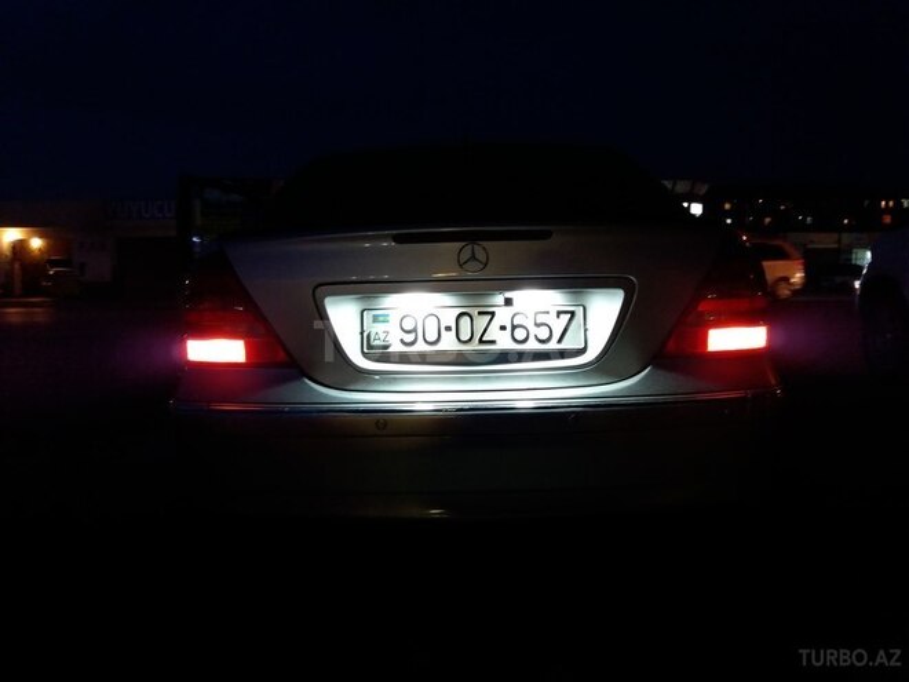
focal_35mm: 28
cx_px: 454
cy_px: 341
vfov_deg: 49.7
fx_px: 735
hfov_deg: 63.4
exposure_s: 1/17
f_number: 1.9
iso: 200
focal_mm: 3.7
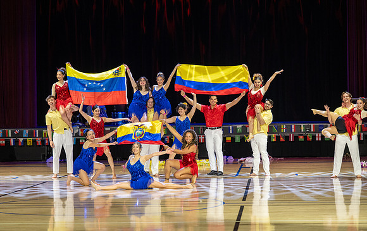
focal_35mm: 115
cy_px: 116
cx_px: 178
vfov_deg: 11.5
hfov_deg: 18.1
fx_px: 1151
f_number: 2.8
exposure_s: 1/100
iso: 1000
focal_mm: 110
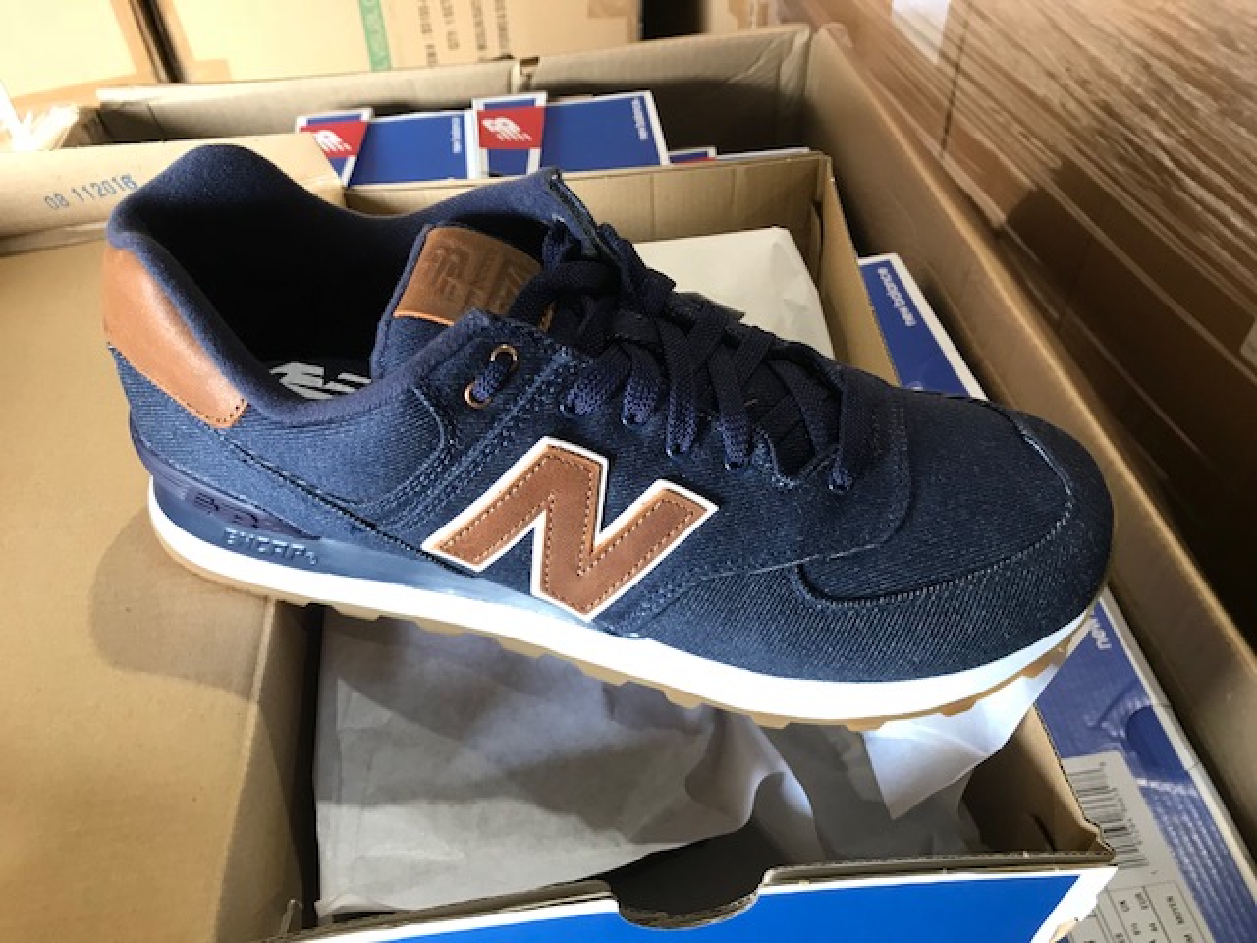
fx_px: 1017
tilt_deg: -47.0
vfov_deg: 49.7
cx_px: 628
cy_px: 472
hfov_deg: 63.4
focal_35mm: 28
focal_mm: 3.99
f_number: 1.8
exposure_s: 1/24
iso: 40
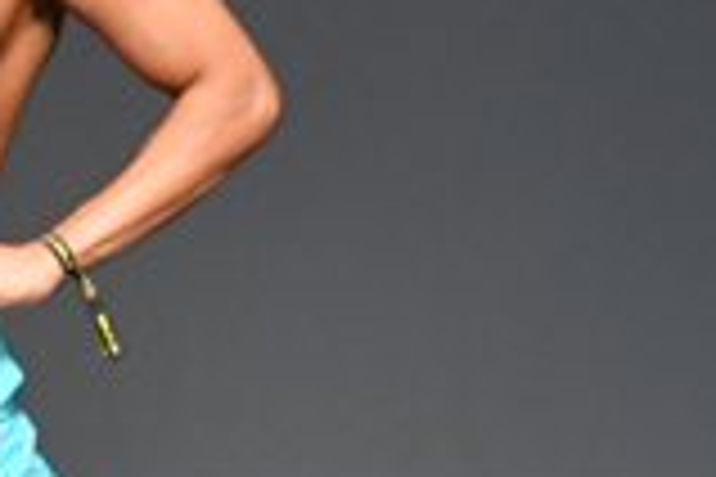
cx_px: -7
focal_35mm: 1533
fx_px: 30487
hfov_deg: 1.3
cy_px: 468
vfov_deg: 0.9
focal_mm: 210
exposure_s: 1/400
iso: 3200
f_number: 5.6
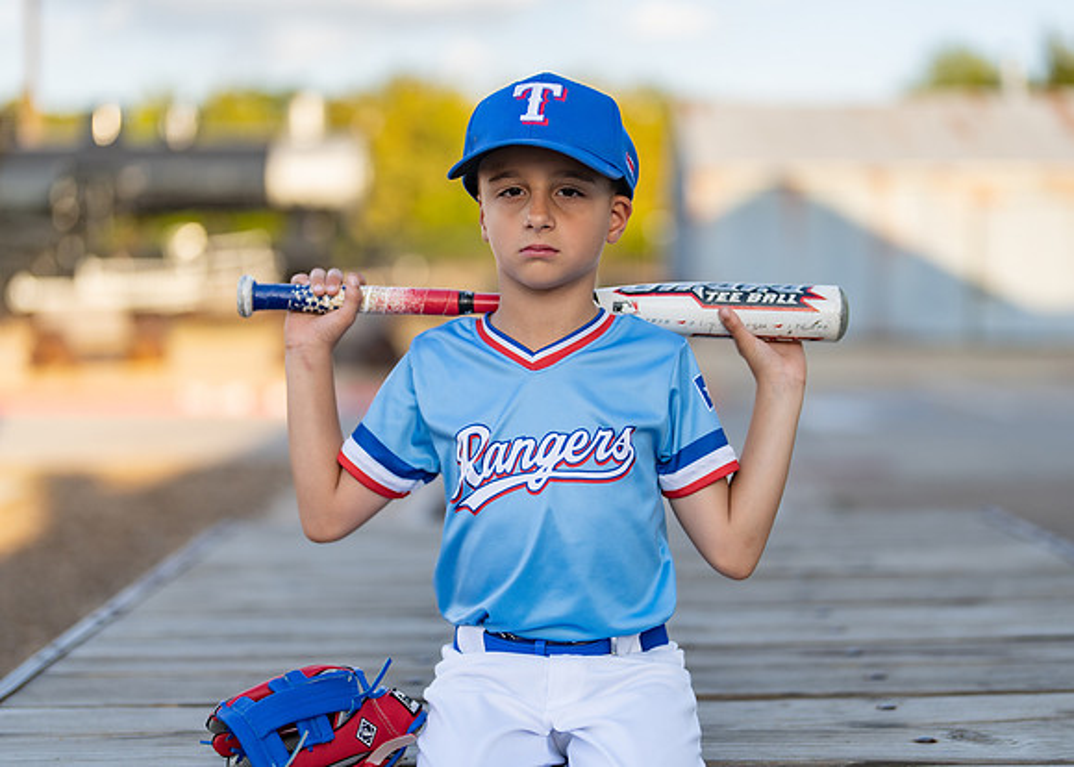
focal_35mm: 62
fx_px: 1880
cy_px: 389
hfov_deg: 31.9
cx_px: 571
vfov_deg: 23.0
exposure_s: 1/2000
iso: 100
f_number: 1.2
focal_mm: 50
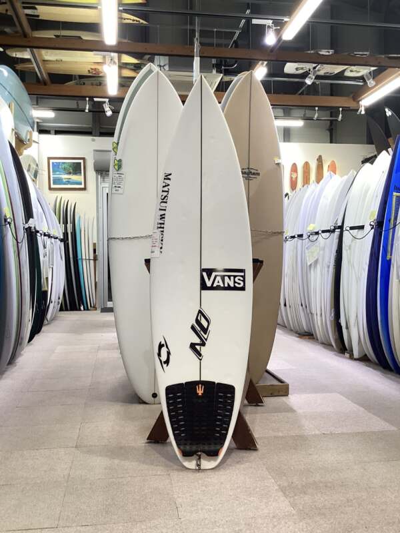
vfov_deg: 58.4
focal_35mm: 31
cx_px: 200
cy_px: 266
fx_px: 478
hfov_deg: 45.4
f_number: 2.4
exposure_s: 1/50
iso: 100
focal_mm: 3.3
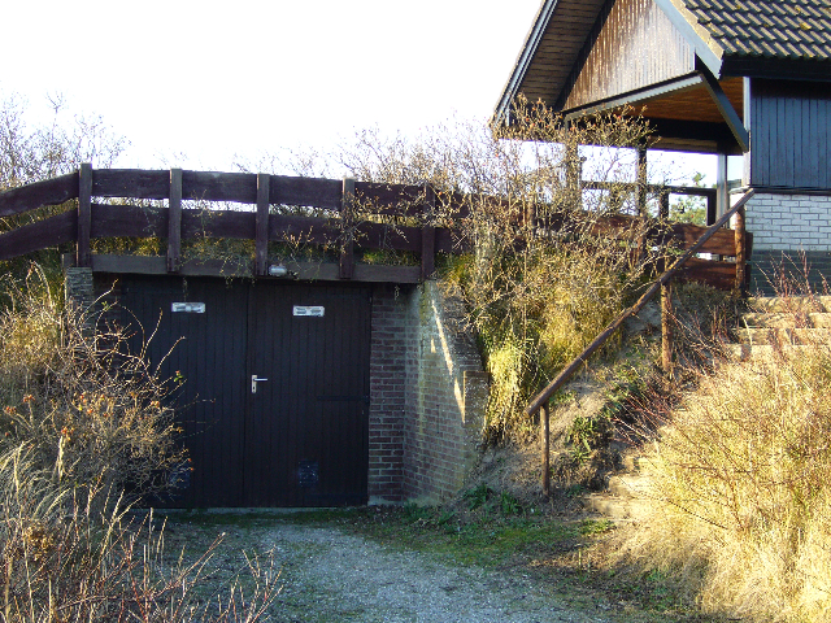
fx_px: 1512
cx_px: 416
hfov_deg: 30.7
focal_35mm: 63
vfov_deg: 23.3
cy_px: 312
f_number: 3.8
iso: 100
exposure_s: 1/125
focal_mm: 10.4
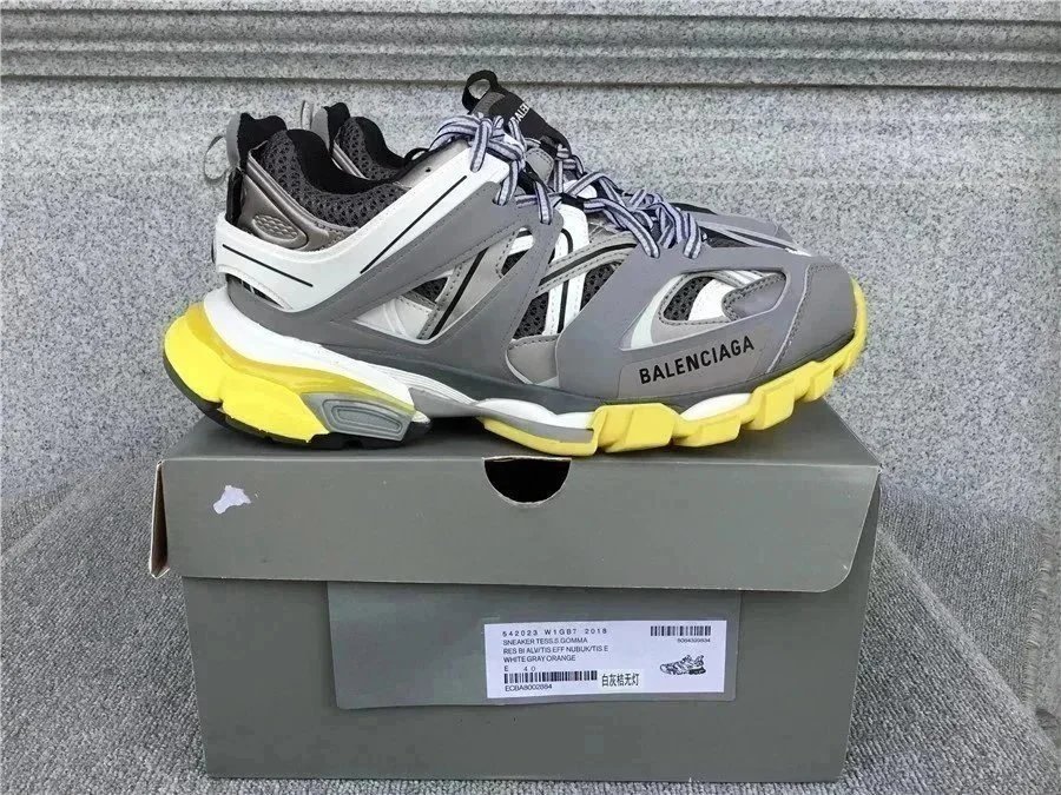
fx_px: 950
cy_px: 398
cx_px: 530
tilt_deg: -18.2
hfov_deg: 58.4
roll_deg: -0.5
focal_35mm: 31
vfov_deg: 45.4
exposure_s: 1/463
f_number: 2.4
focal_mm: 3.3
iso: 25
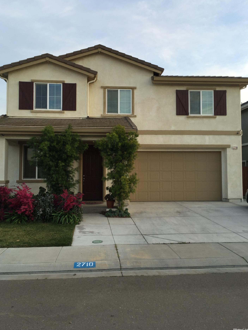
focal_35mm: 31
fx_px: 296
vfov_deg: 58.3
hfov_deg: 45.4
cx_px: 118
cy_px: 156
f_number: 2.2
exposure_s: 1/120
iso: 32
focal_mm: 4.15
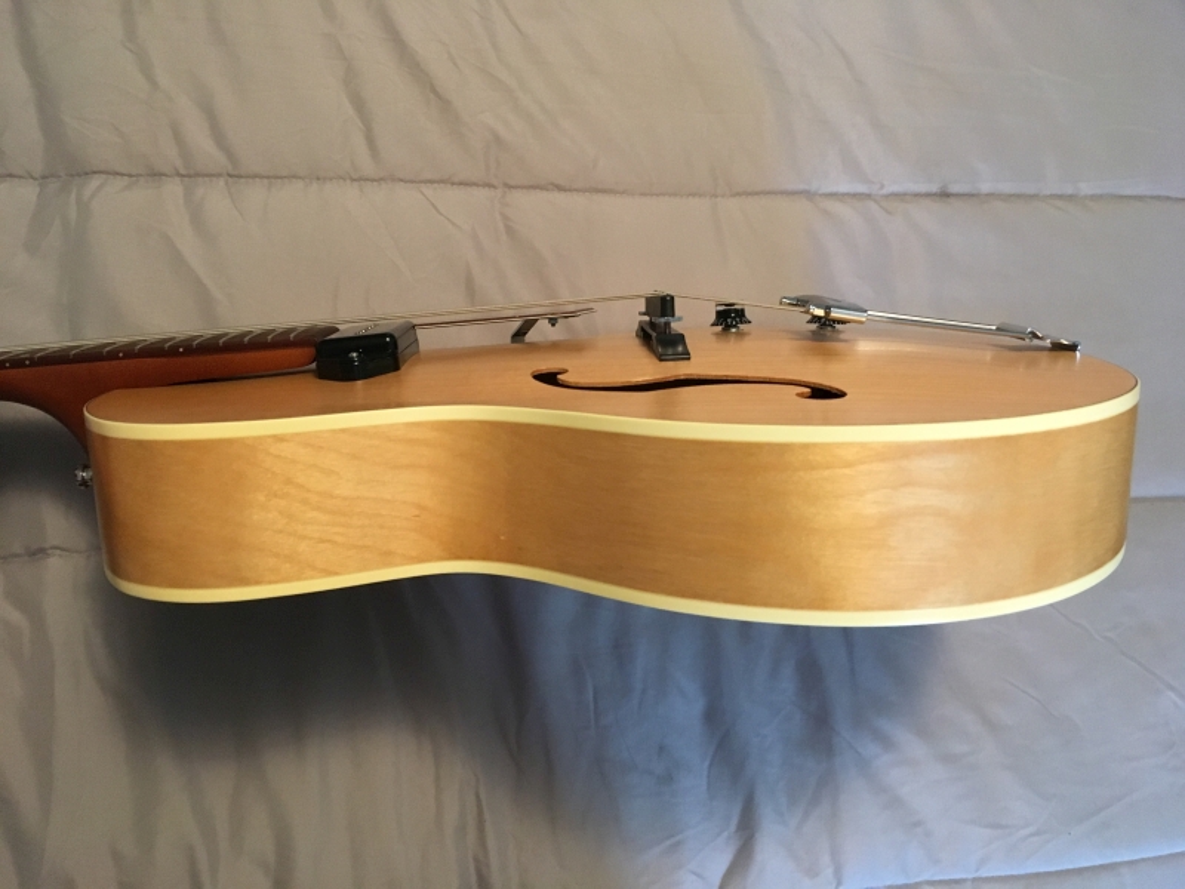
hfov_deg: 61.7
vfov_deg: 48.2
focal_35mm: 29
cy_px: 444
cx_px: 592
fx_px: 993
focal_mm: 4.15
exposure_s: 1/30
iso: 200
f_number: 2.2
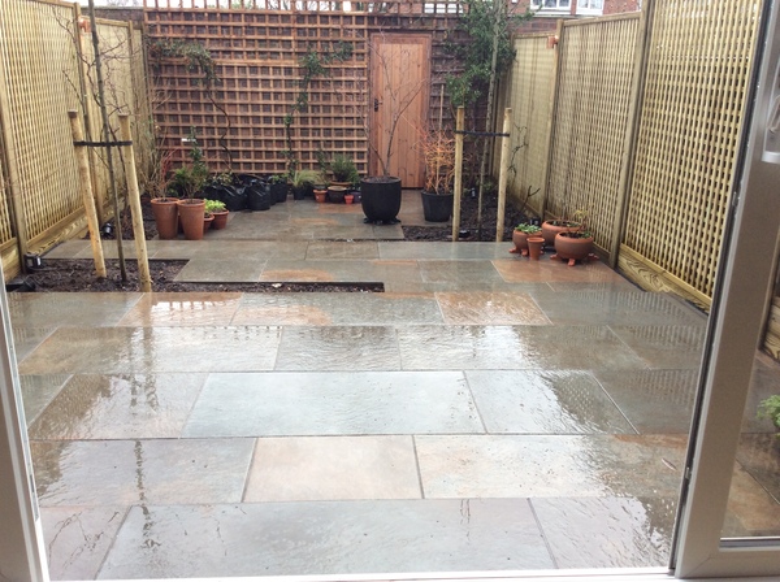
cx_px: 390
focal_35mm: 32
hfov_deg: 56.9
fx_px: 720
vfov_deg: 44.0
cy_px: 291
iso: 32
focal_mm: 3.3
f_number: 2.4
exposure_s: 1/130
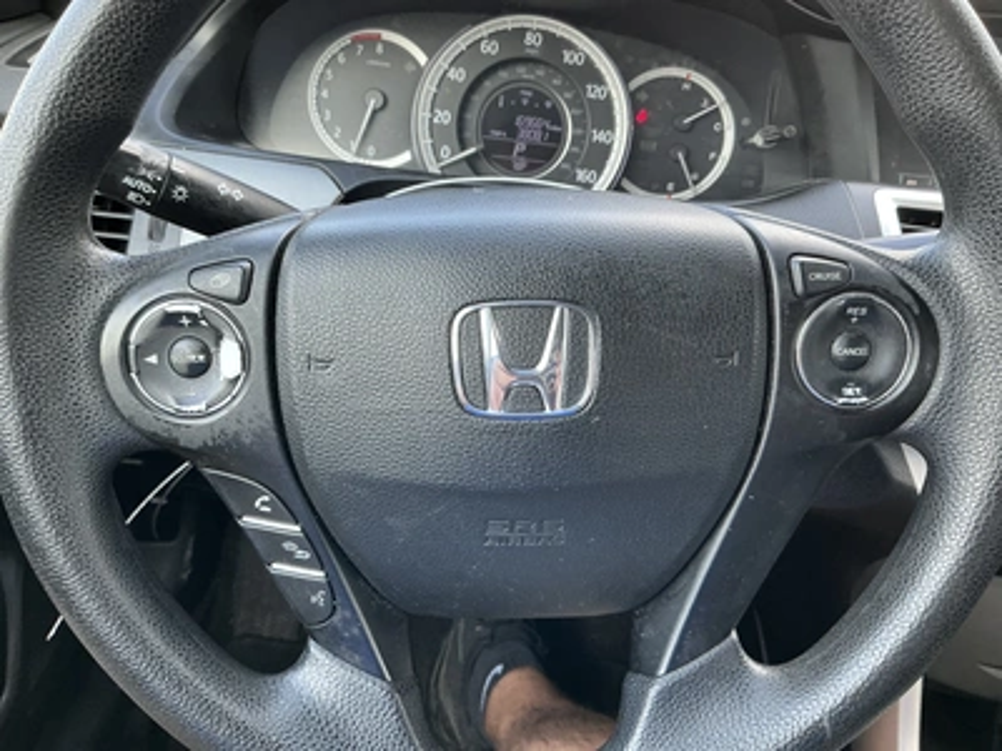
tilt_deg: -28.9
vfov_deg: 49.7
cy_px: 376
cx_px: 501
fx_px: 810
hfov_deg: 63.4
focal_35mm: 28
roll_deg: -9.0
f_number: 1.8
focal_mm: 3
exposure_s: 1/71
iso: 64
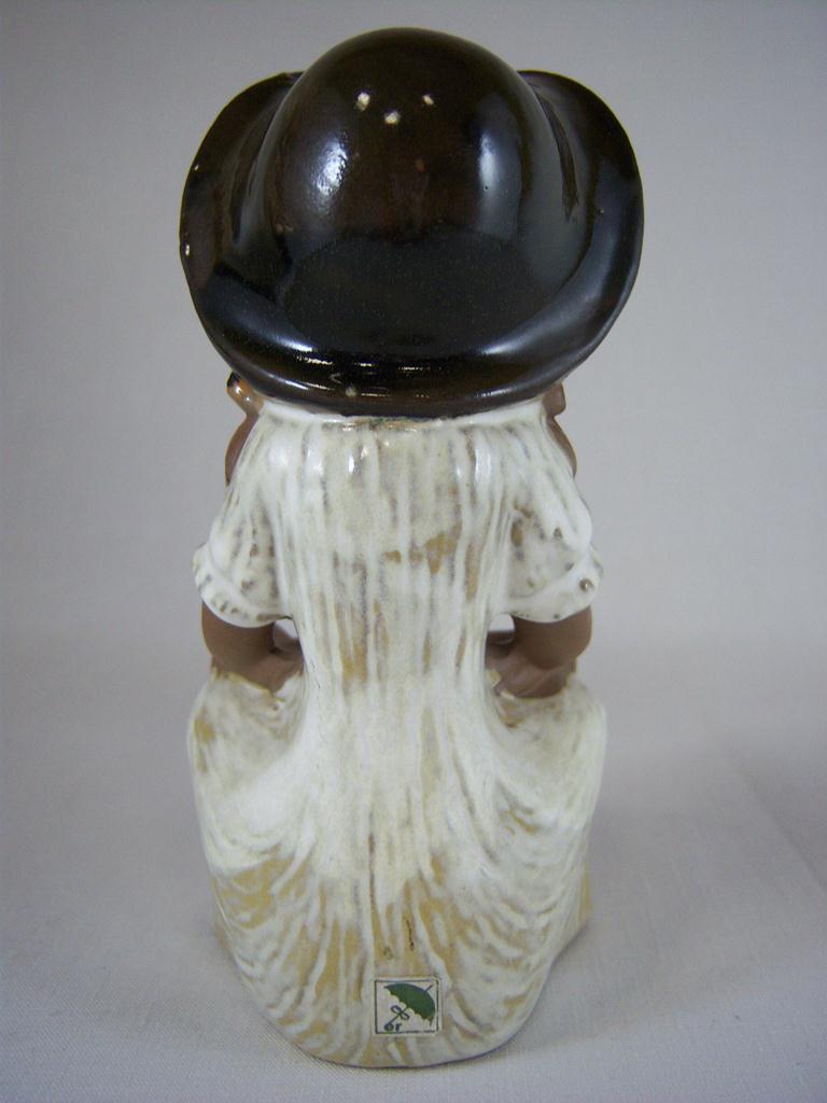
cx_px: 414
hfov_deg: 39.7
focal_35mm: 36
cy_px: 552
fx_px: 1147
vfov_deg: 51.4
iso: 160
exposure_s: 1/40
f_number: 2.8
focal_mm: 7.5
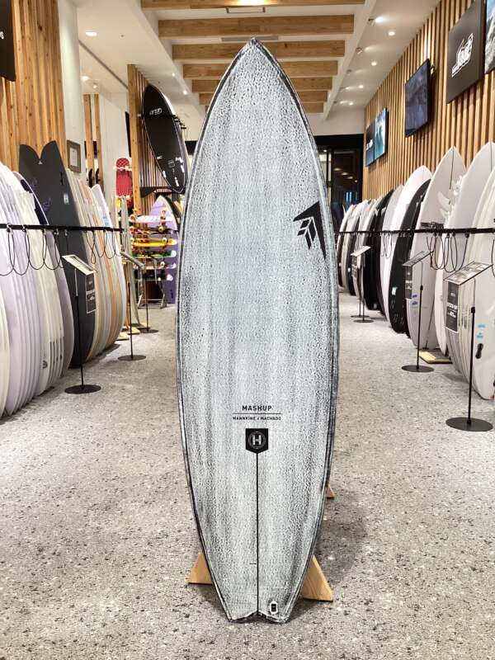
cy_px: 330
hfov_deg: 45.4
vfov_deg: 58.4
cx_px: 248
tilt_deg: -9.4
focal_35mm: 31
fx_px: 591
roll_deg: -1.4
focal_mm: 3.3
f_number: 2.4
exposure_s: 1/60
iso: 250
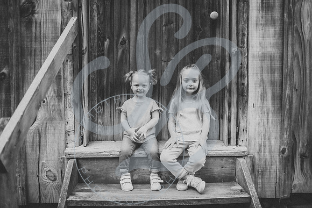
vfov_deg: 38.2
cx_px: 156
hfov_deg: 54.8
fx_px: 301
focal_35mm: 35
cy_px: 104
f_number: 2.8
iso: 250
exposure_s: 1/200
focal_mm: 34
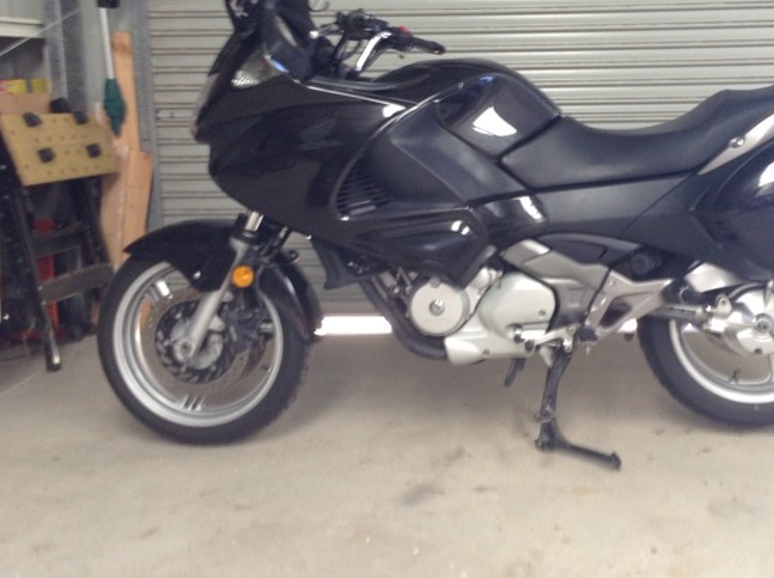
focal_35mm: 48
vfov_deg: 30.1
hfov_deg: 39.1
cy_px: 221
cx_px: 529
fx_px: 1072
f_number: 2.4
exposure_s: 1/24
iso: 50
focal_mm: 3.3
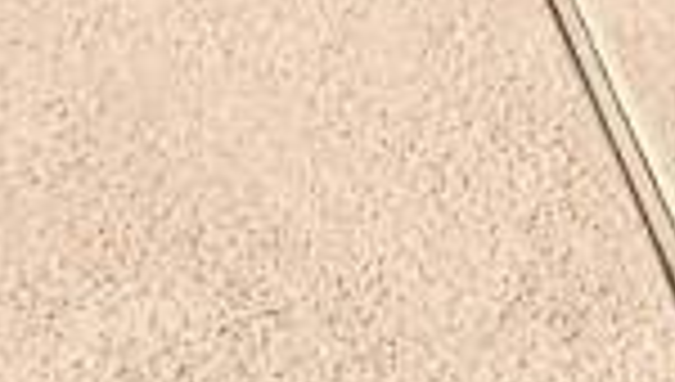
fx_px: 3855
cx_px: 1143
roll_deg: -1.1
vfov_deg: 5.3
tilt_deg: -5.4
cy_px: -849
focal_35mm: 215
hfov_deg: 9.6
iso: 32
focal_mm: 4.15
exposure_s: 1/2825
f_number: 2.2
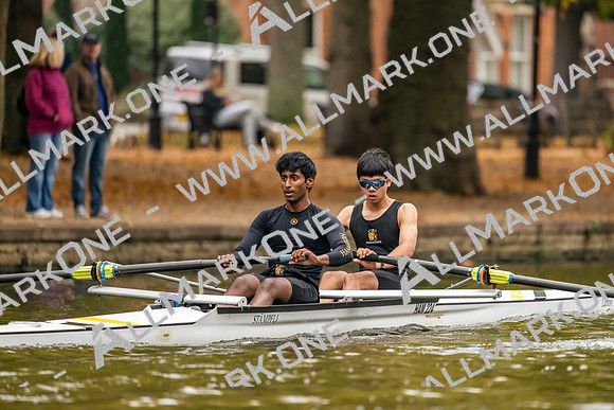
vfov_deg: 3.4
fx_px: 6823
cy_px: 205
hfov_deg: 5.2
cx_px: 307
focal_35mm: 400
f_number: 4.5
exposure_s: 1/2500
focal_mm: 400
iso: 2800
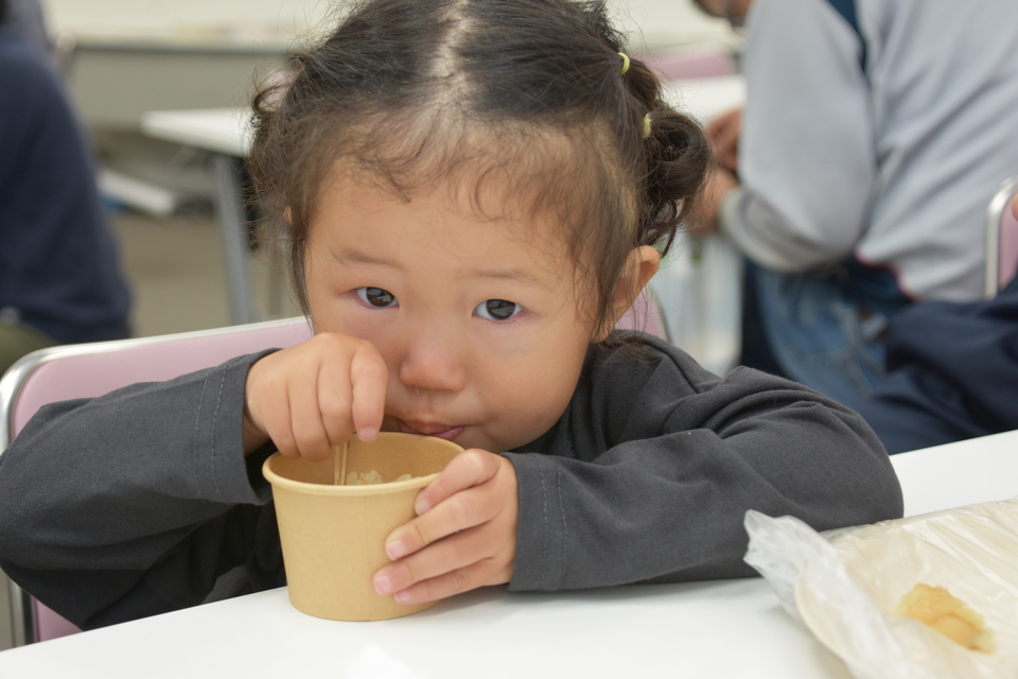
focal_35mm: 60
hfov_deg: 33.4
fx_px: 1697
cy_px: 340
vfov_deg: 22.6
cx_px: 509
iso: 400
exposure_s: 1/60
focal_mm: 40
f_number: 4.2
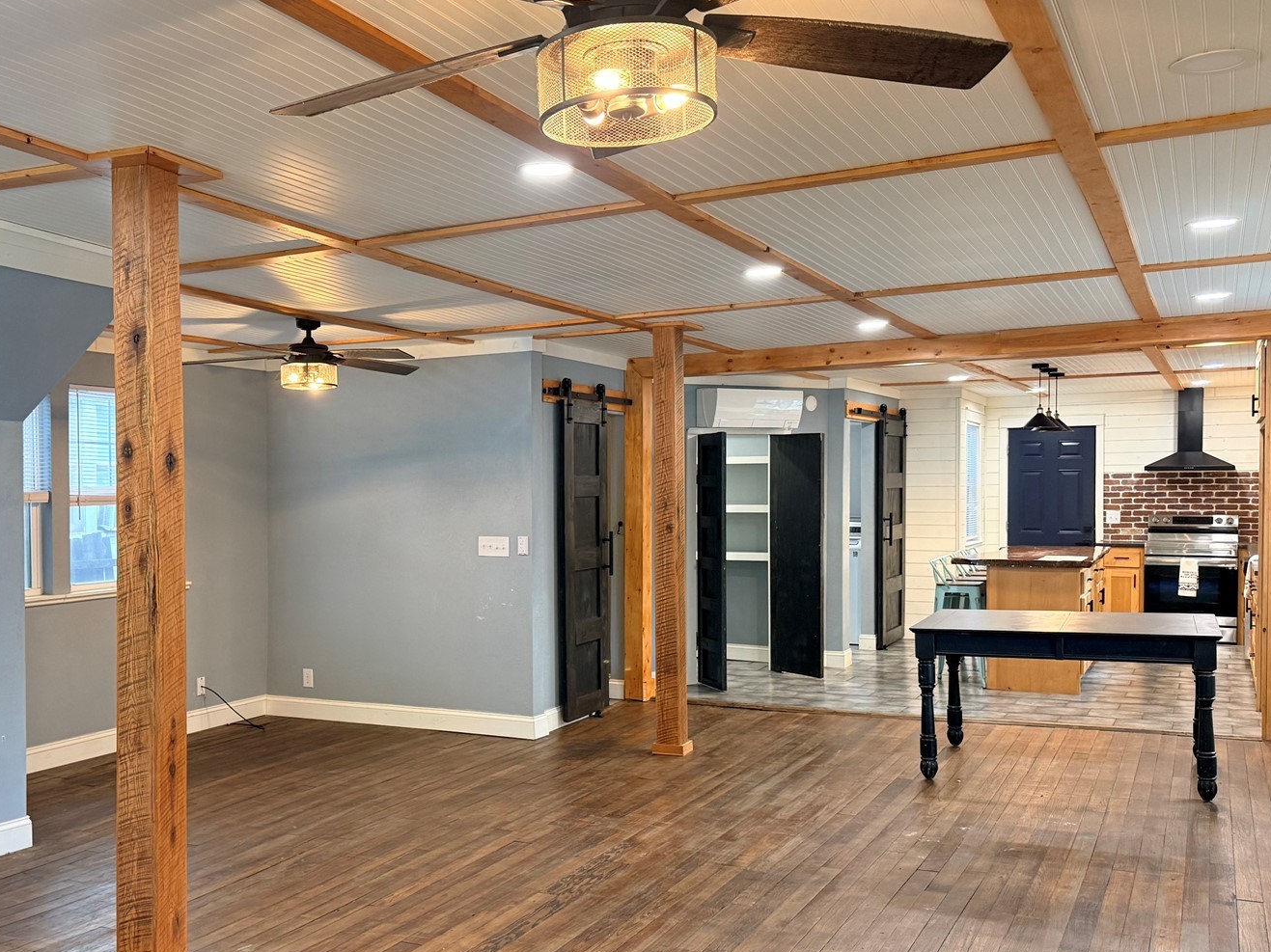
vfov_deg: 40.6
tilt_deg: -1.2
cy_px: 525
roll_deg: +0.0
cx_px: 456
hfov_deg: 51.9
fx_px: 1285
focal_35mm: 35
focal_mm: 6.76
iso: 250
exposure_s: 1/60
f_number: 1.78
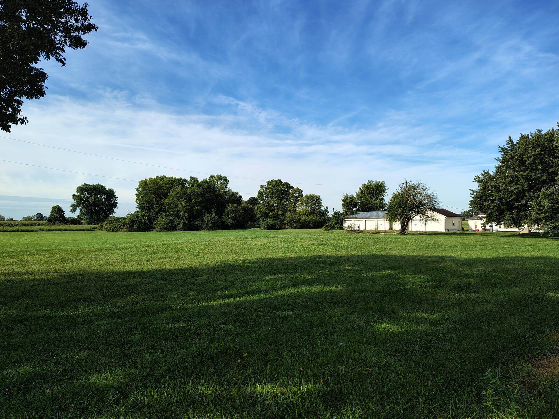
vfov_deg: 54.9
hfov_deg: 69.4
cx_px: 273
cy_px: 202
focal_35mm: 25
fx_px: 404
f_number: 1.8
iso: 100
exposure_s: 1/1105
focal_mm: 5.56
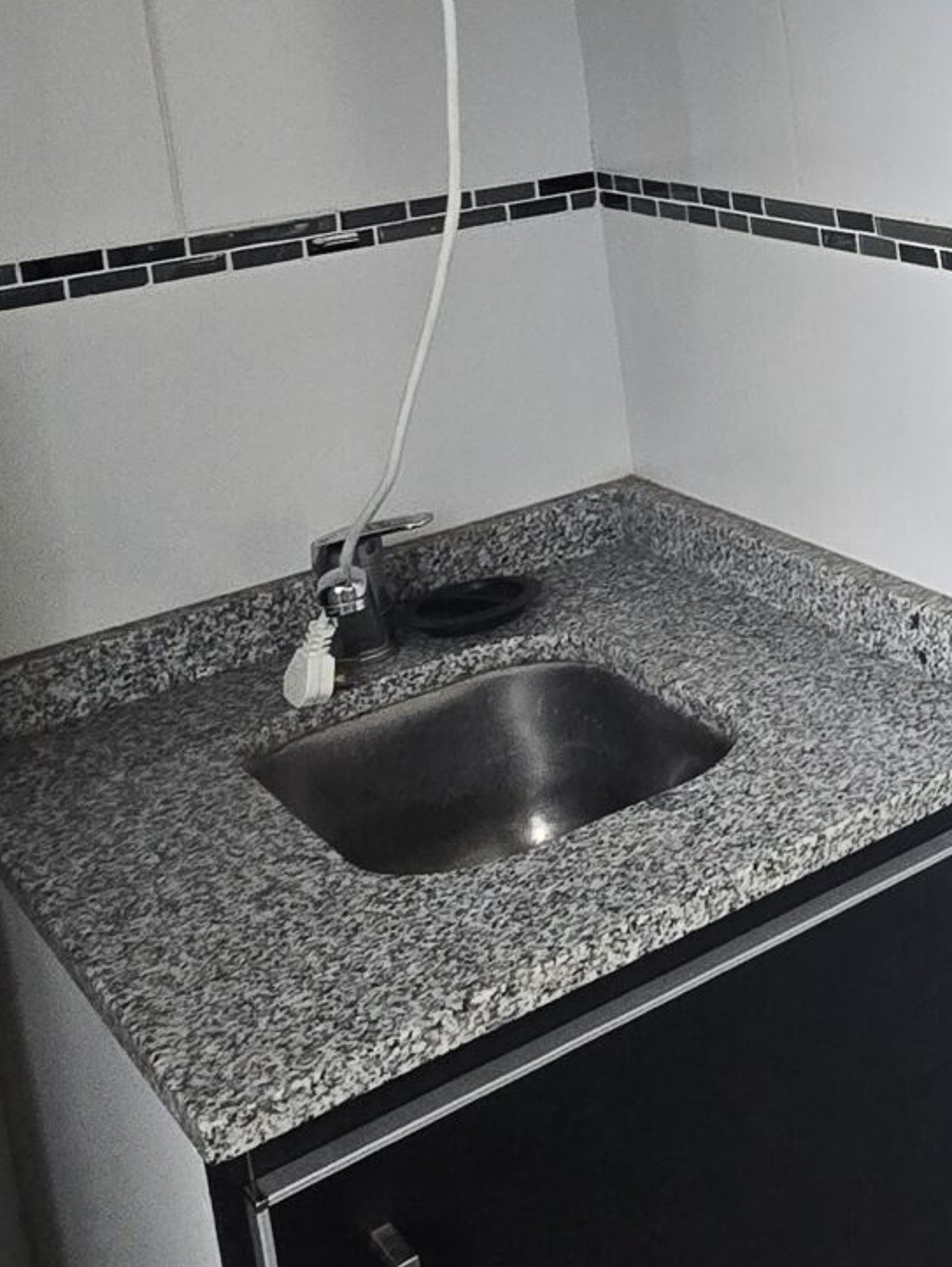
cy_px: 156
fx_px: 1685
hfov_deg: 24.8
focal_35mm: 46
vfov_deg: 38.7
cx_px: 1404
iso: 250
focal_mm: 2.2
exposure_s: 1/60
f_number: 2.2
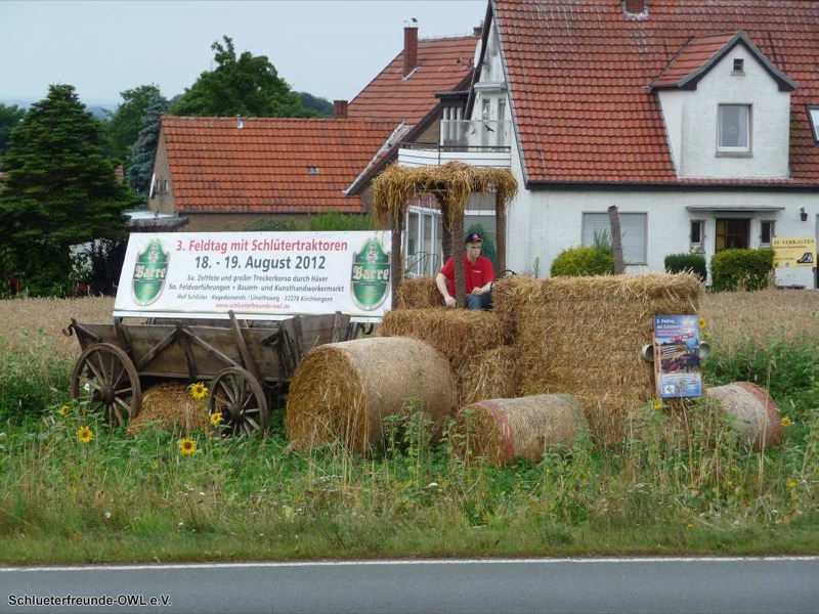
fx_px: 3336
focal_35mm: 141
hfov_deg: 14.0
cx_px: 410
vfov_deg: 10.5
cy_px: 307
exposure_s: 1/250
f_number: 4.8
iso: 100
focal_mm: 24.1
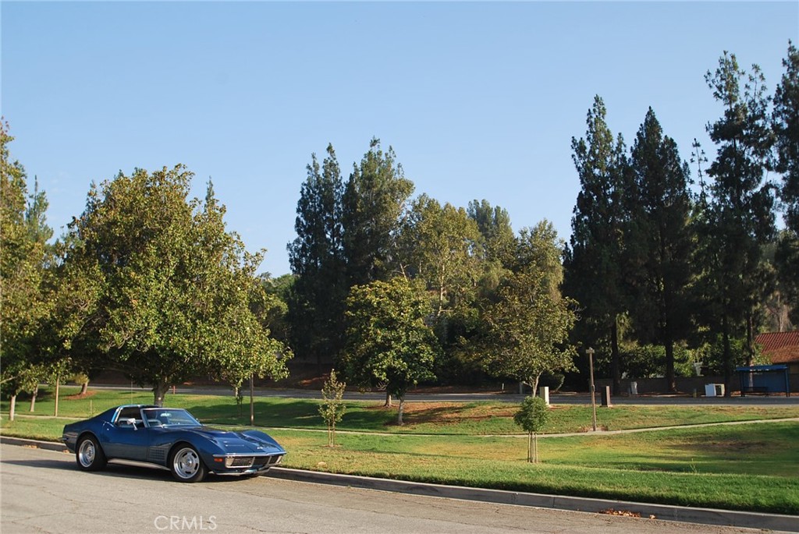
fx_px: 800
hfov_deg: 53.1
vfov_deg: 37.0
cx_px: 400
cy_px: 267
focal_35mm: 36
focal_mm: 24
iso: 140
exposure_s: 1/125
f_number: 5.6
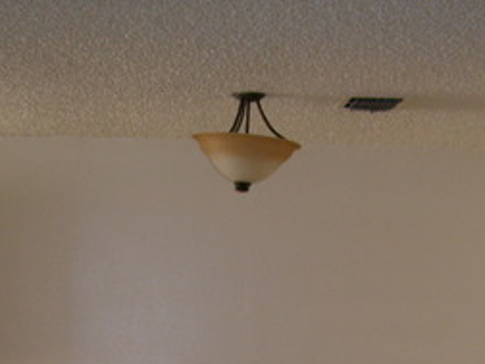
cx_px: 279
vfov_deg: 15.2
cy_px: 433
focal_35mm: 94
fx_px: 1317
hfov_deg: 20.9
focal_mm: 6
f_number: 2.7
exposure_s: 1/60
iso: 80
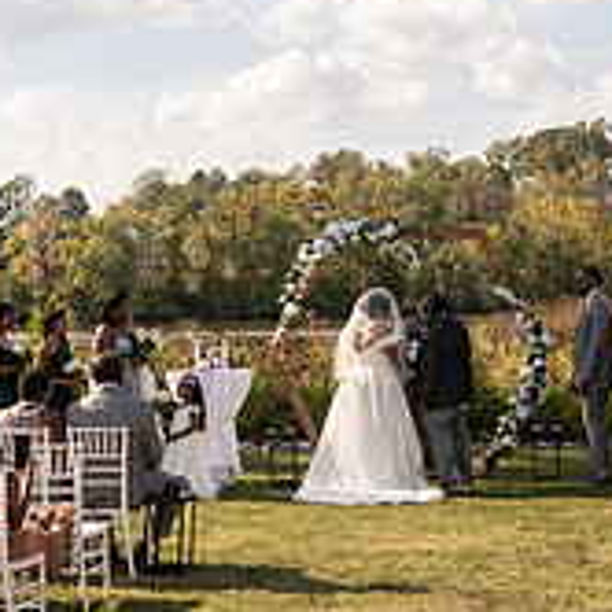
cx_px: 376
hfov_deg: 23.3
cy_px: 98
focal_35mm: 74
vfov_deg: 22.9
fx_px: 1480
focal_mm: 24
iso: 100
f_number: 4
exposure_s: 1/800
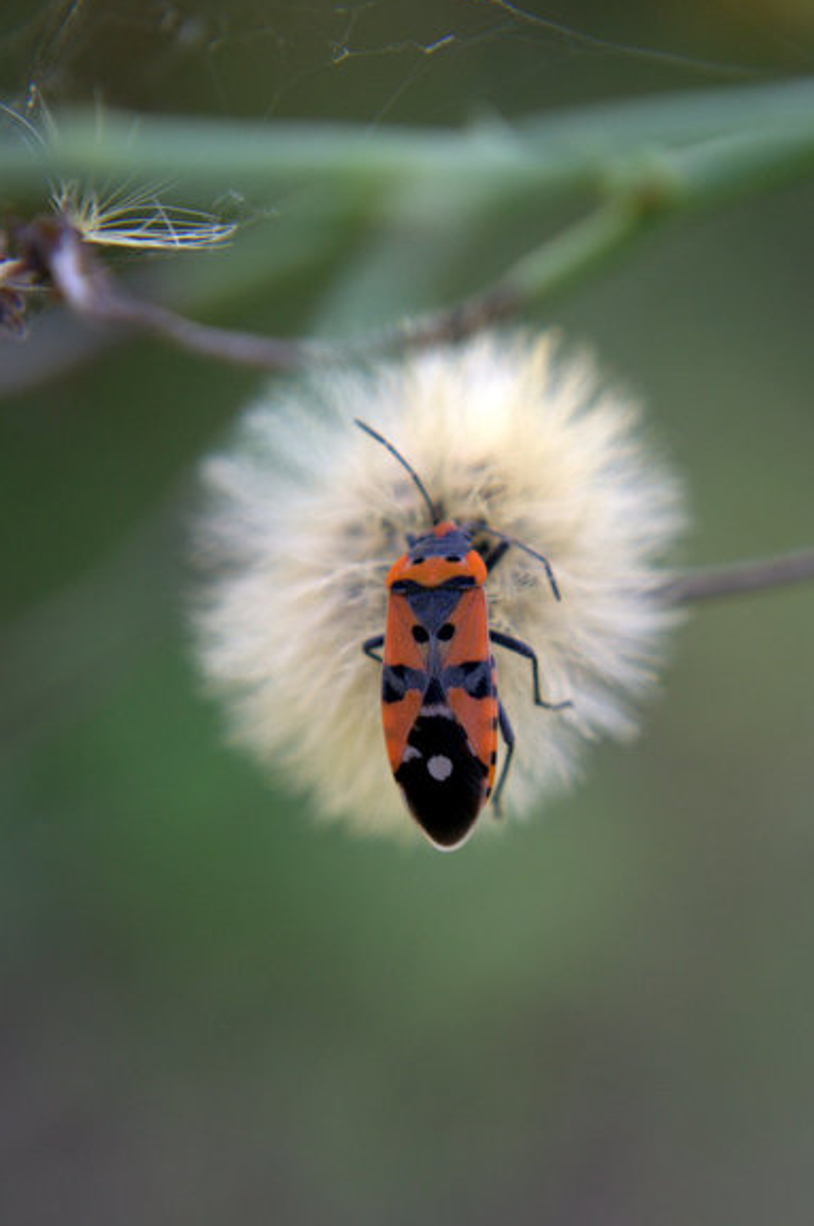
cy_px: 671
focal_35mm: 92
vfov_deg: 22.3
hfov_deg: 14.9
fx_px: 3114
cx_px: 426
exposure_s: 1/80
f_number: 5.6
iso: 400
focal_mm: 55
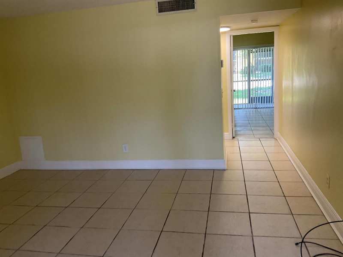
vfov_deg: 48.2
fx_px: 287
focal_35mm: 29
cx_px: 172
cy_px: 128
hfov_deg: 61.7
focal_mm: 3
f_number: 1.8
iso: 100
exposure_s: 1/60
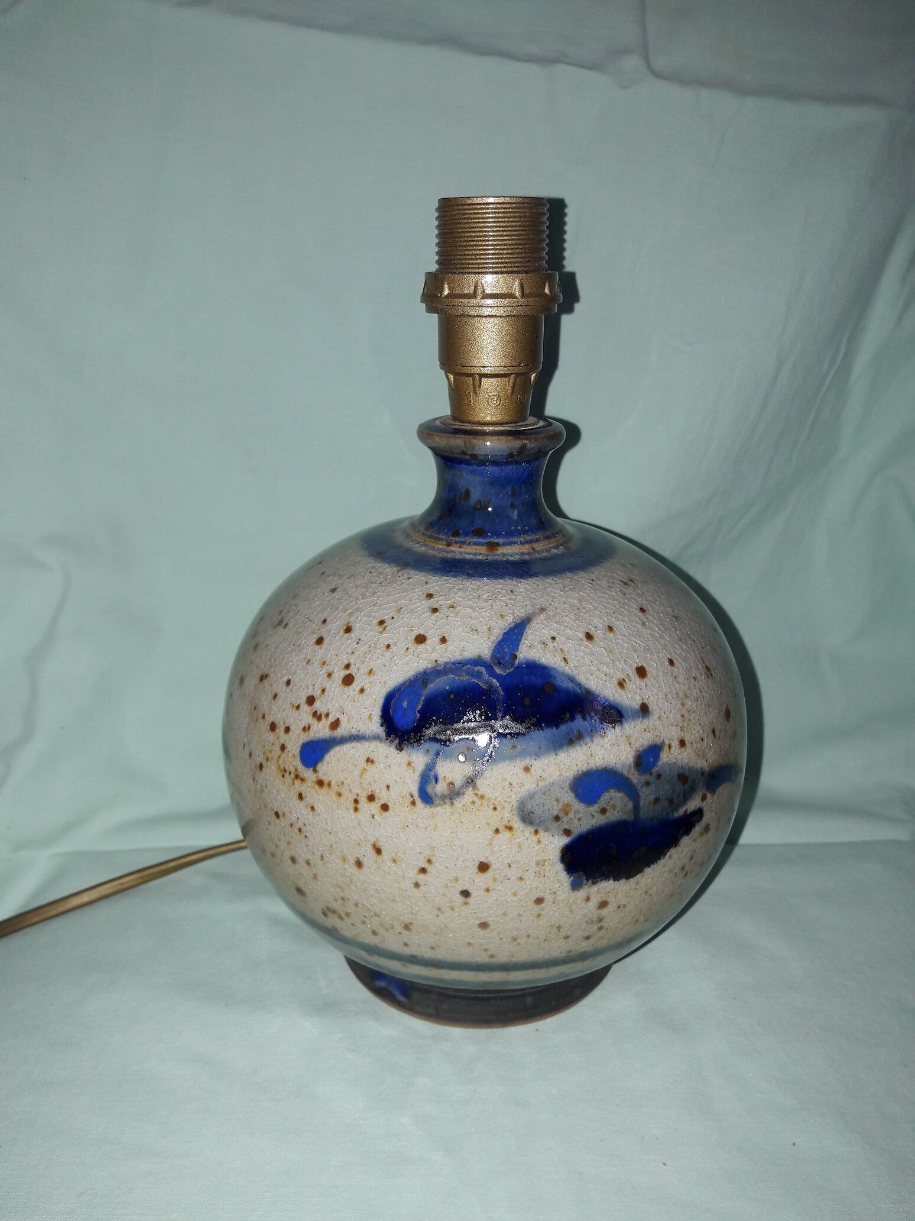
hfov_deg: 49.7
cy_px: 610
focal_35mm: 28
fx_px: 987
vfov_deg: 63.4
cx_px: 458
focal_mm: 3.7
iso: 50
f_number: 1.9
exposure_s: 1/100
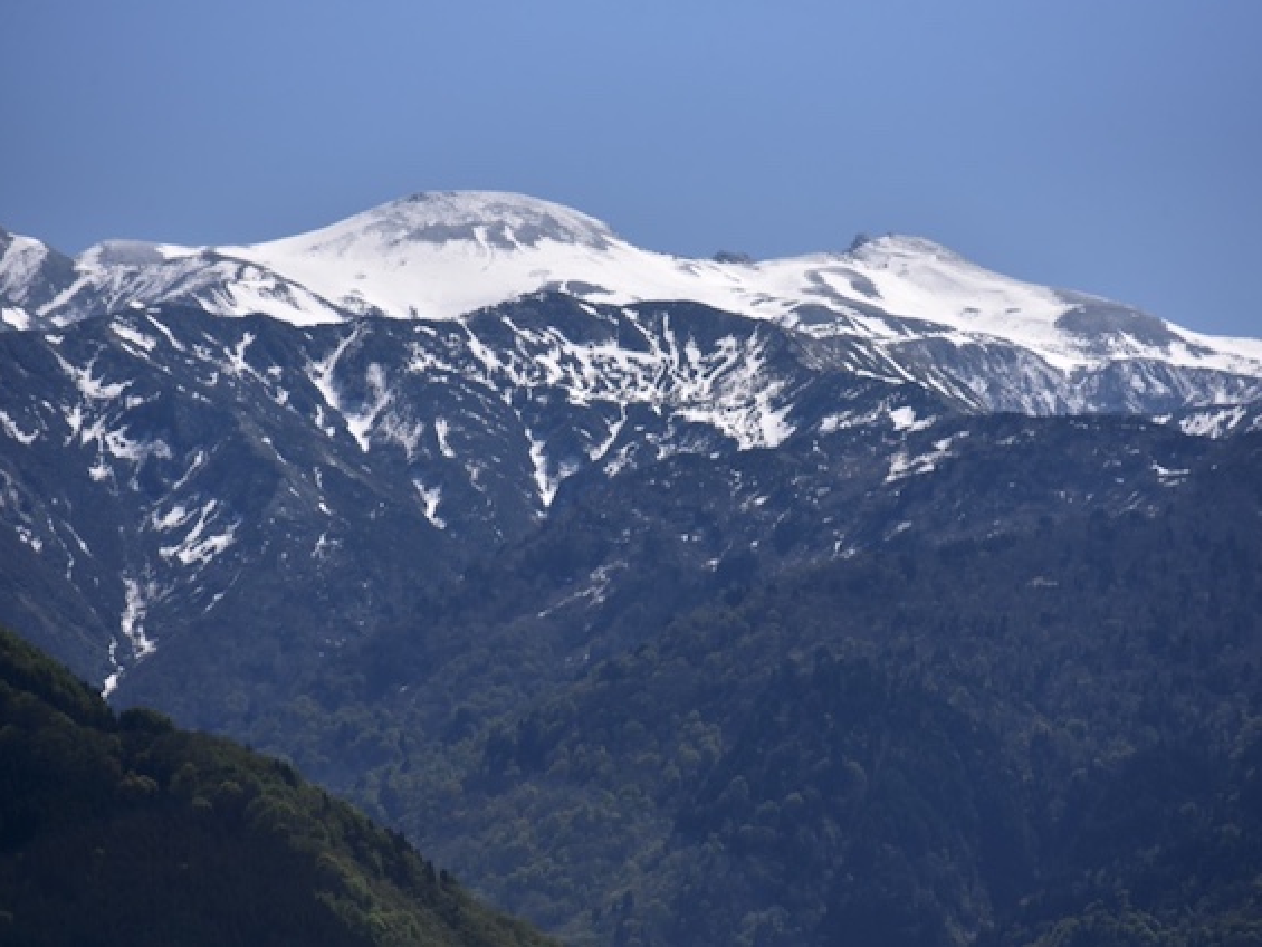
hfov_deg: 9.1
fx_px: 7949
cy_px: 472
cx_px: 692
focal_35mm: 218
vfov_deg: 6.8
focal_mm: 200
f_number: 8
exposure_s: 1/4000
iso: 400
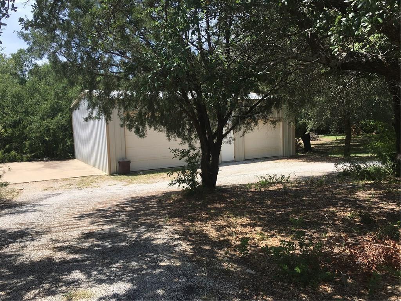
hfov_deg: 61.7
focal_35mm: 29
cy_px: 150
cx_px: 200
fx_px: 336
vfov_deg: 48.2
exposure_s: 1/950
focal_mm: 4.15
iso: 25
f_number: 2.2
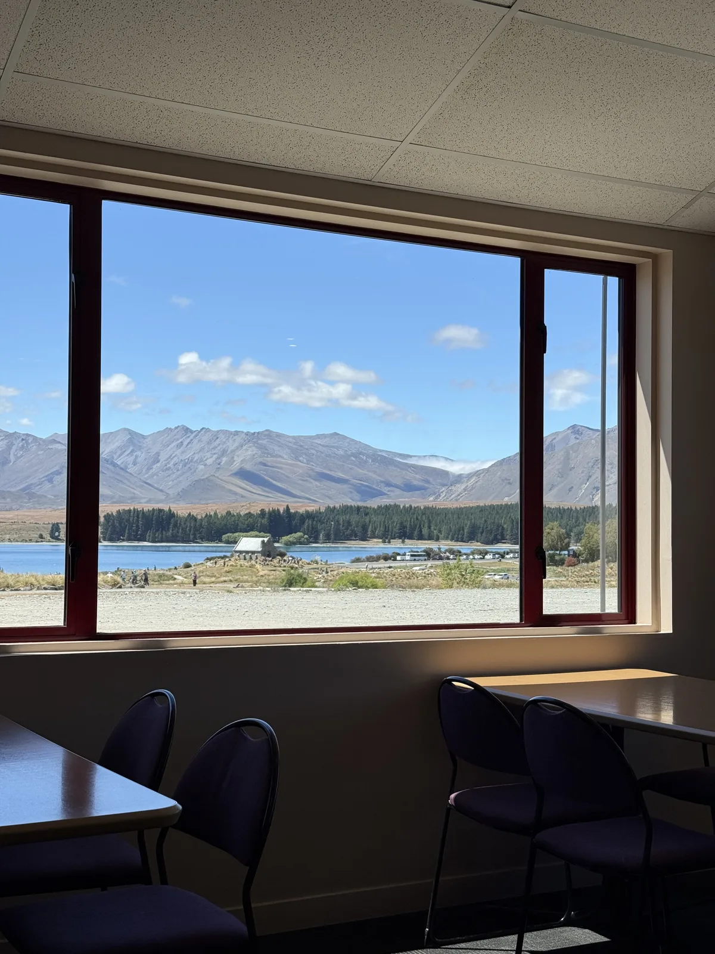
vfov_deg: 39.7
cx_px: 358
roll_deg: -0.3
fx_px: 1322
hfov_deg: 30.3
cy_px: 477
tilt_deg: +2.3
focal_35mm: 48
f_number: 1.78
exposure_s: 1/2208
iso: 64
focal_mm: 6.76
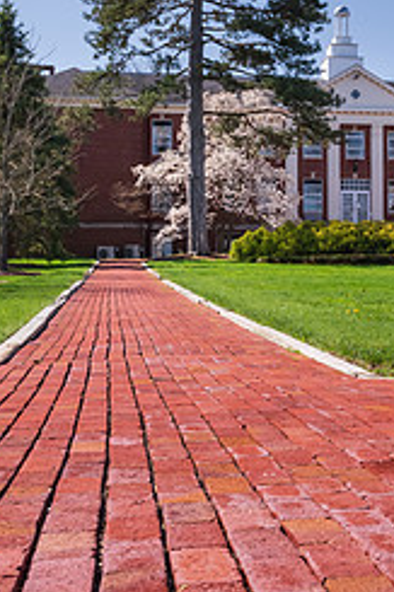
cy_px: 236
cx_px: 355
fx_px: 1167
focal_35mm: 71
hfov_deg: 18.8
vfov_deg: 28.4
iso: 500
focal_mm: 30
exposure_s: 1/250
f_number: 10
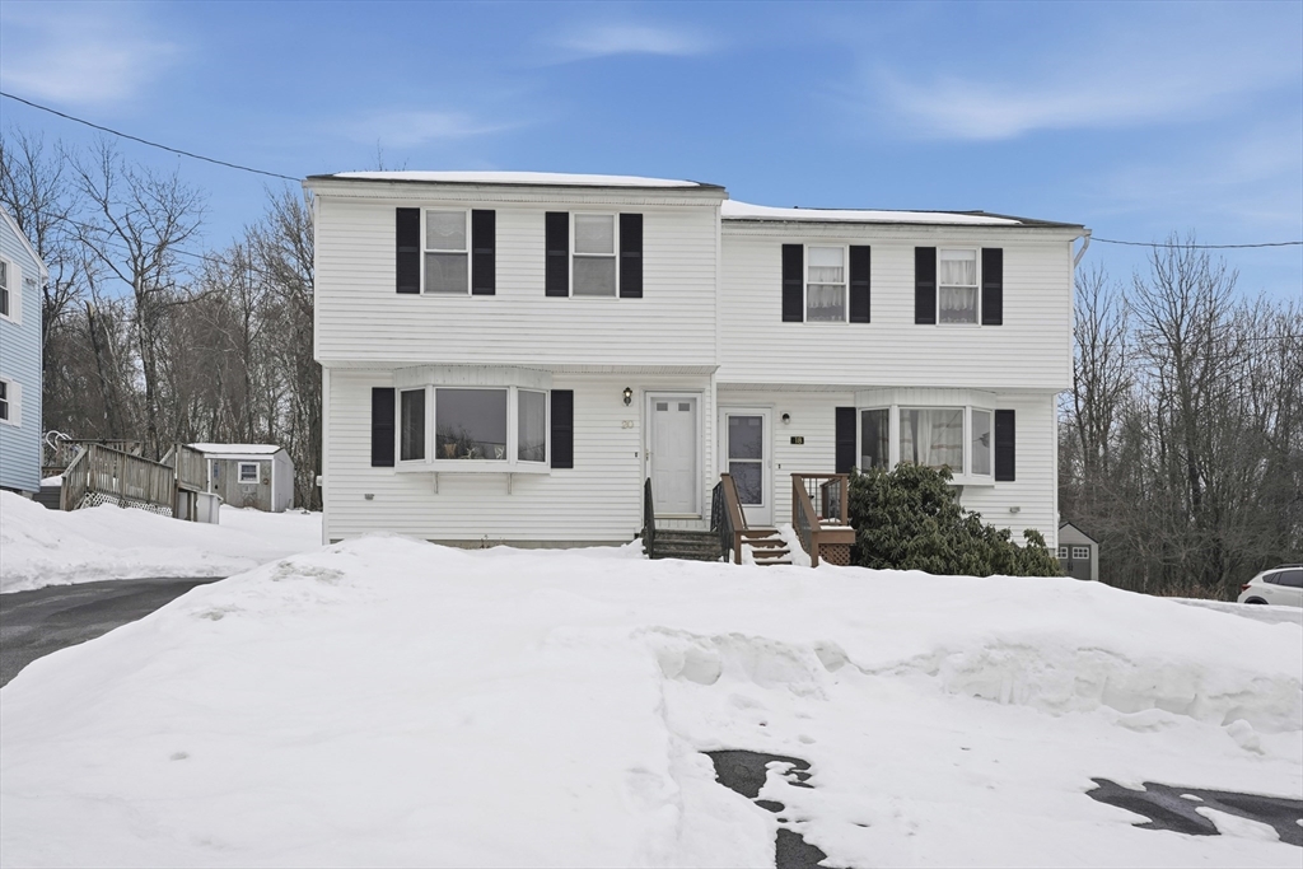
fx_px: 1014
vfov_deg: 46.4
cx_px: 652
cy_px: 434
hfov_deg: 65.5
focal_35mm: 28
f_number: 8
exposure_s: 1/8000
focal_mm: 28
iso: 2000
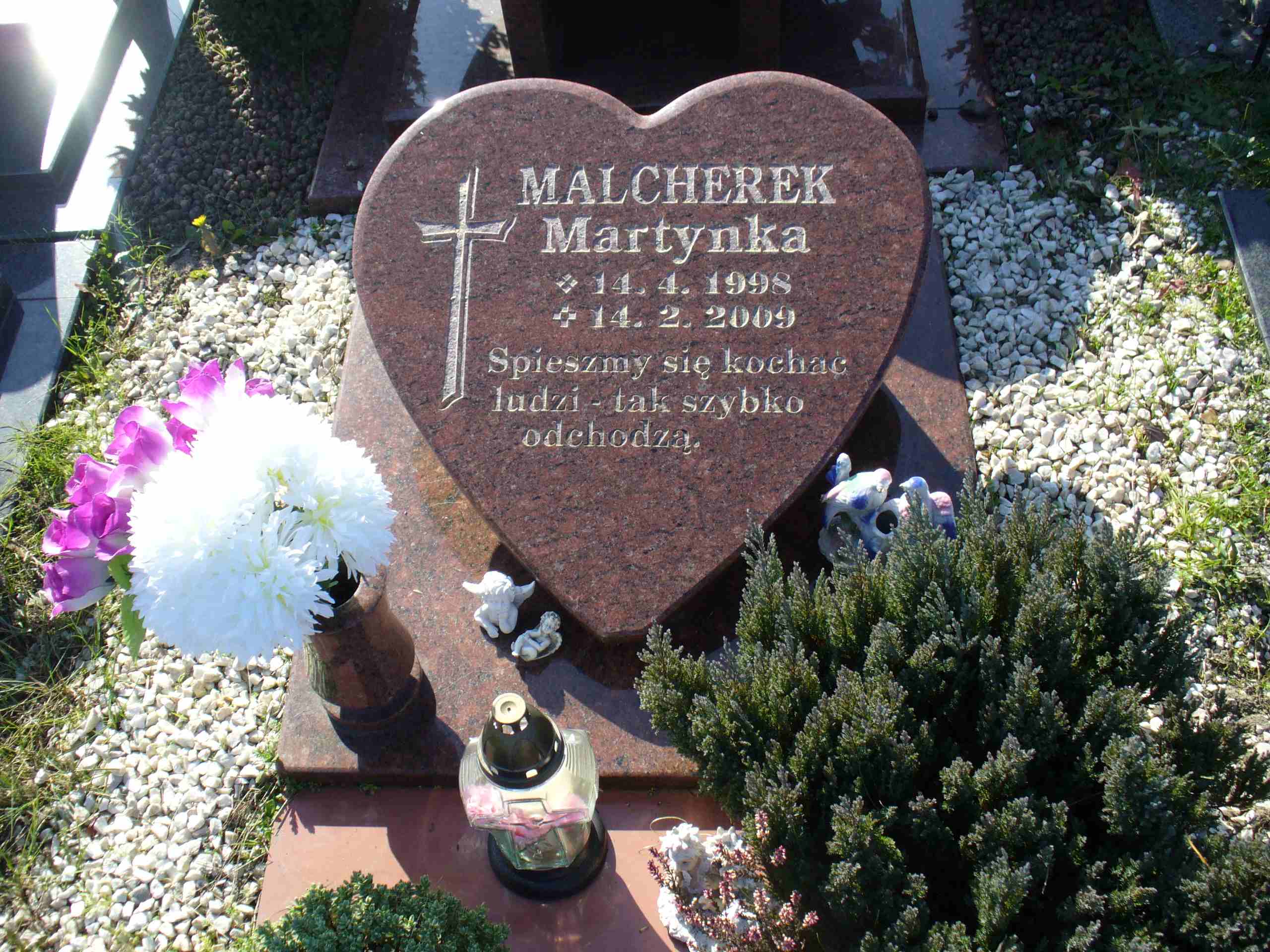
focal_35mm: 37
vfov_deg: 38.7
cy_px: 476
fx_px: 1357
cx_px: 635
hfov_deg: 50.1
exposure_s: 1/160
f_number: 5.6
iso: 80
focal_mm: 6.1
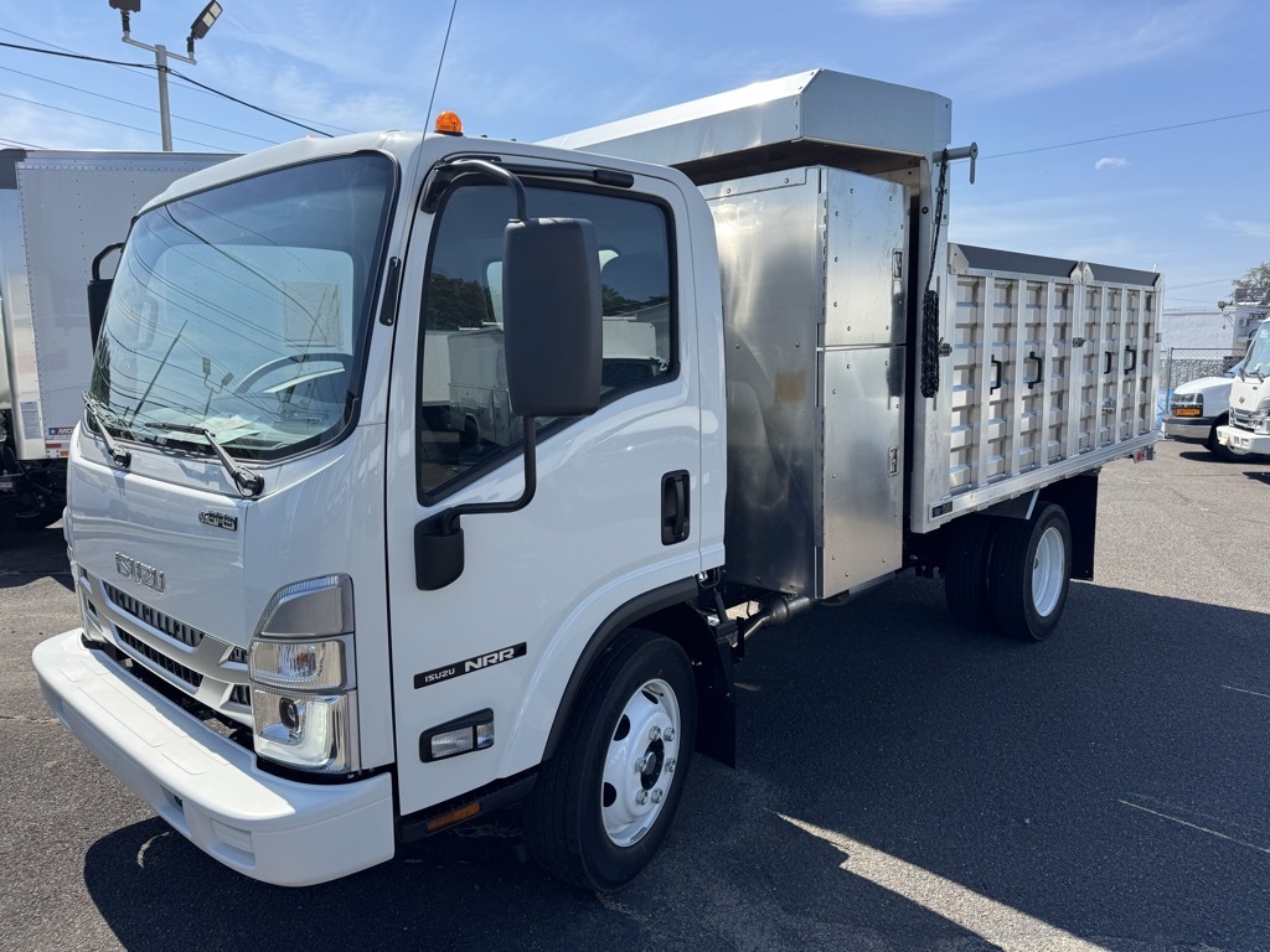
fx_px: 881
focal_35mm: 24
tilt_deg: -8.9
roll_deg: -0.2
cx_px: 635
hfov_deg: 71.6
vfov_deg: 56.8
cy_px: 476
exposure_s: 1/3247
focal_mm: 6.76
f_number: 1.78
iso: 80
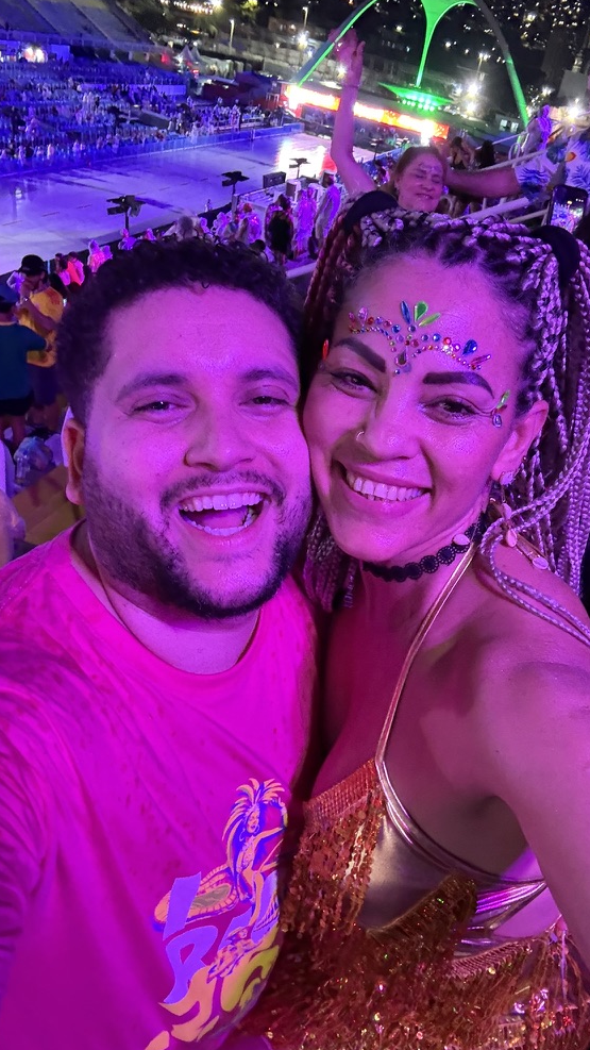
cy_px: 507
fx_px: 723
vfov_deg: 71.9
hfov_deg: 44.2
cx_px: 348
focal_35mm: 26
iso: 640
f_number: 1.9
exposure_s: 1/29
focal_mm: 2.69
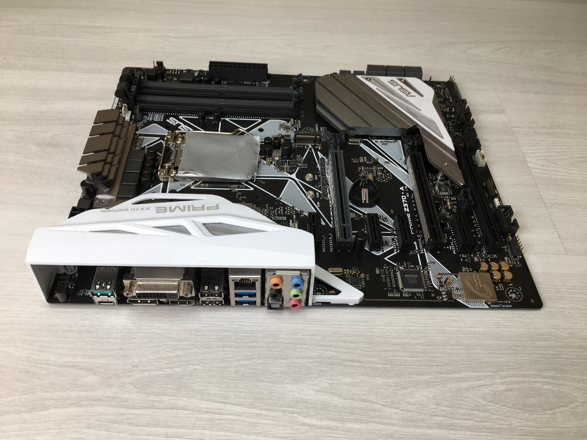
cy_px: 220
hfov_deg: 61.7
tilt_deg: -48.0
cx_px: 294
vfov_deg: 48.2
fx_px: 492
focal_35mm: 29
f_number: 2.2
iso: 25
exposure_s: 1/50
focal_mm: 4.15
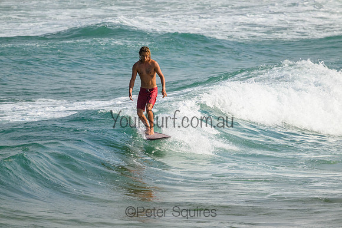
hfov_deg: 2.6
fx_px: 7601
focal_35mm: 800
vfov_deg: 1.7
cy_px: 114
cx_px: 171
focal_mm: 800
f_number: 11
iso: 900
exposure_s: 1/2000
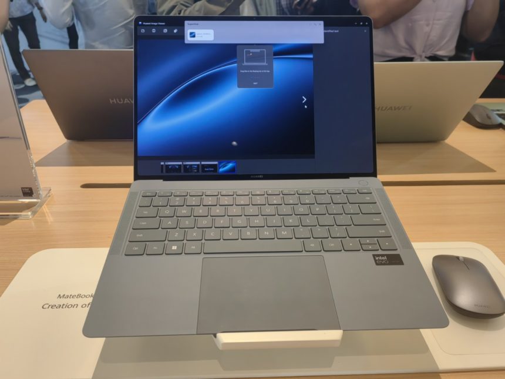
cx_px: 252
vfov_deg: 51.4
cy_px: 190
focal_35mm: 27
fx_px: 394
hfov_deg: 65.3
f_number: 1.8
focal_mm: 5.54
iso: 800
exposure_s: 1/100
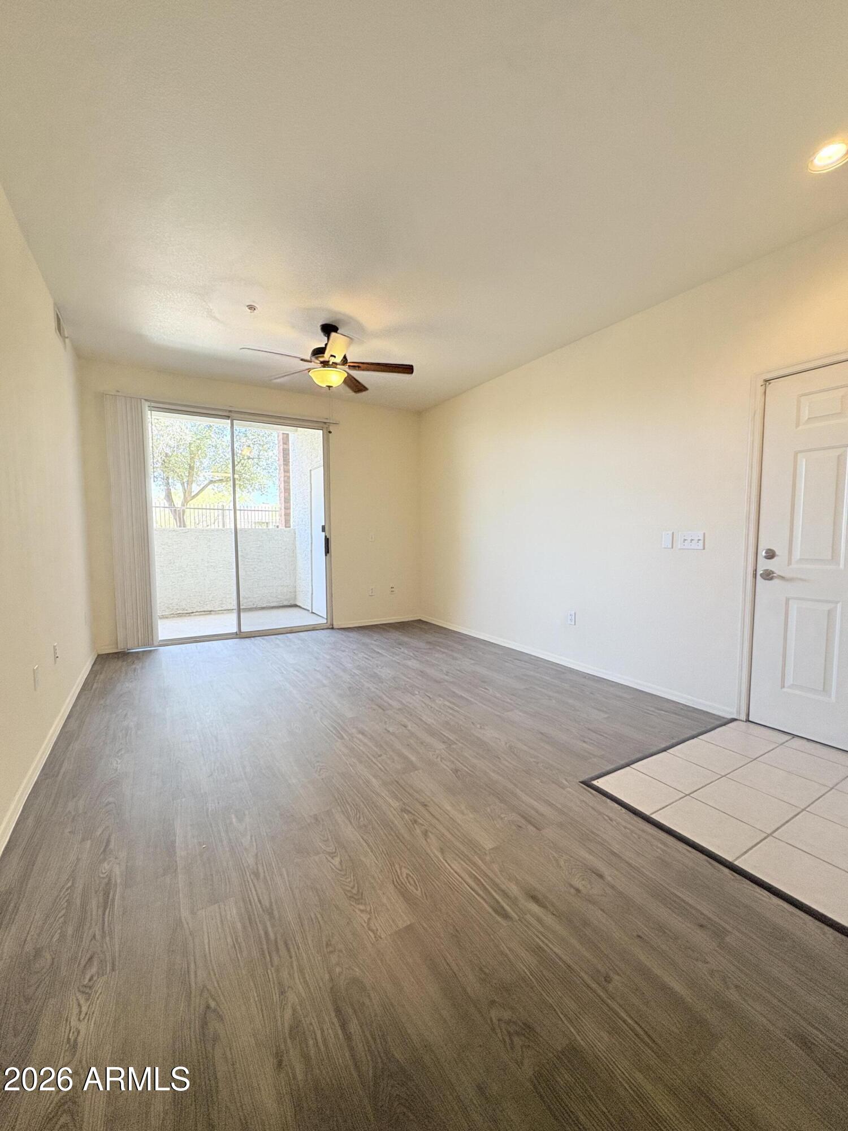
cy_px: 566
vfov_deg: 102.1
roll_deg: -0.9
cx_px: 424
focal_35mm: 14
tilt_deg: -3.3
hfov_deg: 85.7
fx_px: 457
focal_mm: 2.22
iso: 200
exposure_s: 1/120
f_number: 2.2
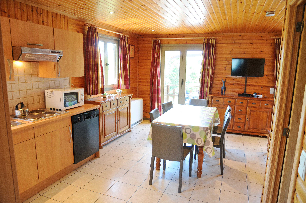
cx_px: 153
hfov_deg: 73.8
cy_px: 102
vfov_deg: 53.0
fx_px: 204
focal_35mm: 24
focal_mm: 16
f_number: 3.5
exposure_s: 1/25
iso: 400
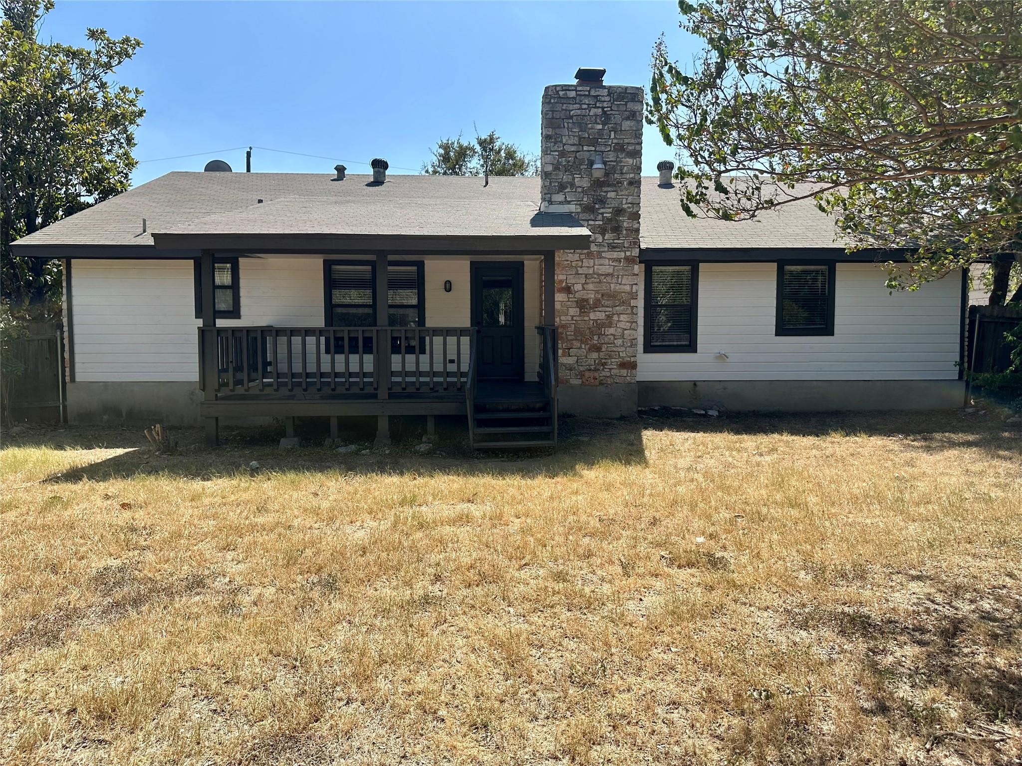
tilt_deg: -2.8
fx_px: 709
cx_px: 511
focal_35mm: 24
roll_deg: -0.4
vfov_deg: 56.8
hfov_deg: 71.6
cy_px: 383
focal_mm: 6.86
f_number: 1.78
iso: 80
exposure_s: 1/3717
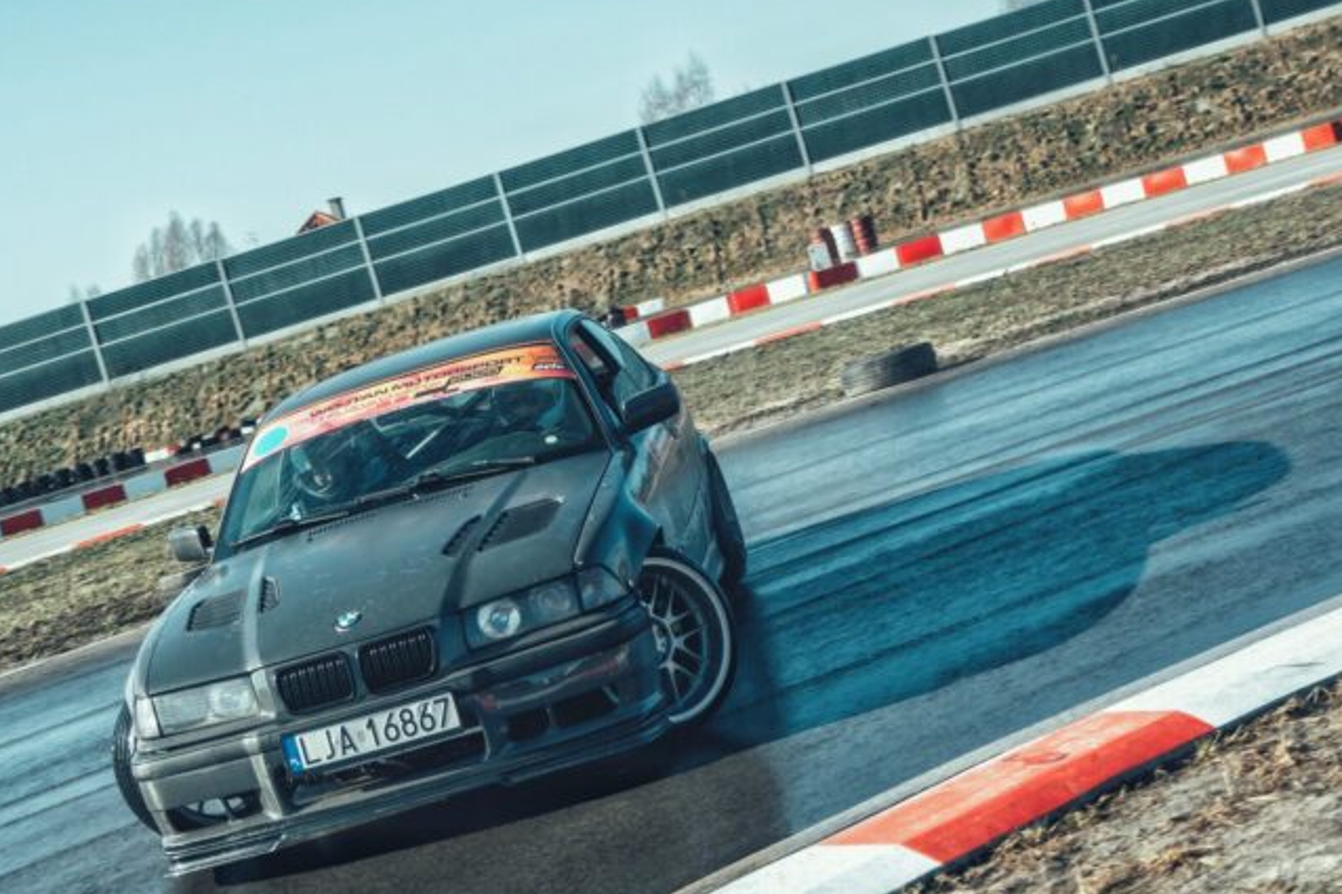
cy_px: 507
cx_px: 686
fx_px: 2221
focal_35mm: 60
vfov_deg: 22.7
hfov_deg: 33.6
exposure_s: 1/1250
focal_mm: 33
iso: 160
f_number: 4
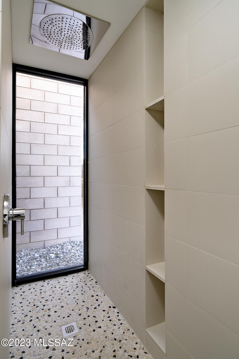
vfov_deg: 96.8
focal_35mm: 16
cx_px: 120
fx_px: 159
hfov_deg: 73.7
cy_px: 180
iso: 200
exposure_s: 1/5
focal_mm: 16
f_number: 9
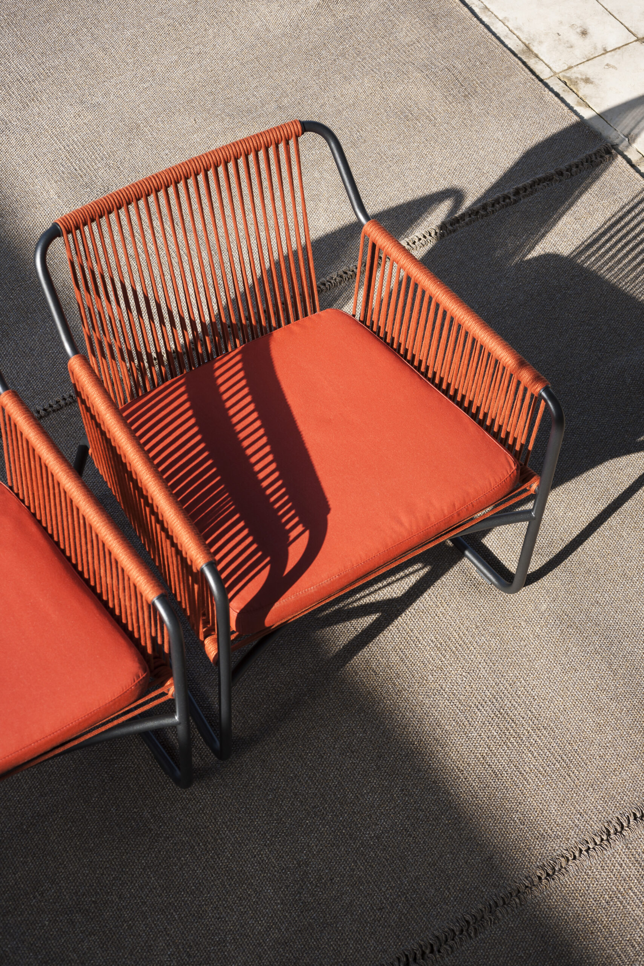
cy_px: 483
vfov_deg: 33.4
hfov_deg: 22.6
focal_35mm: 60
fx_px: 1610
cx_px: 322
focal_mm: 60
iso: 100
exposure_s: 1/200
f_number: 6.3
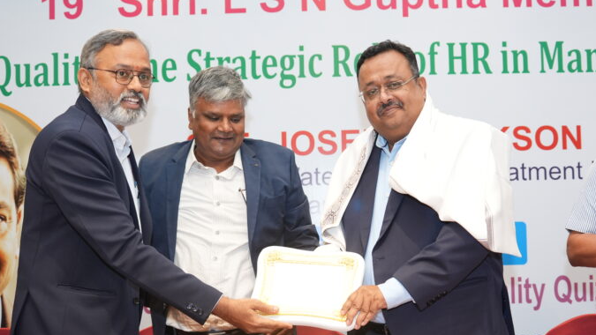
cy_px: 243
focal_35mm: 54
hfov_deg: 38.1
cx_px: 346
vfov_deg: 21.9
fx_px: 861
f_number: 3.2
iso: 800
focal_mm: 34.3
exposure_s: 1/160
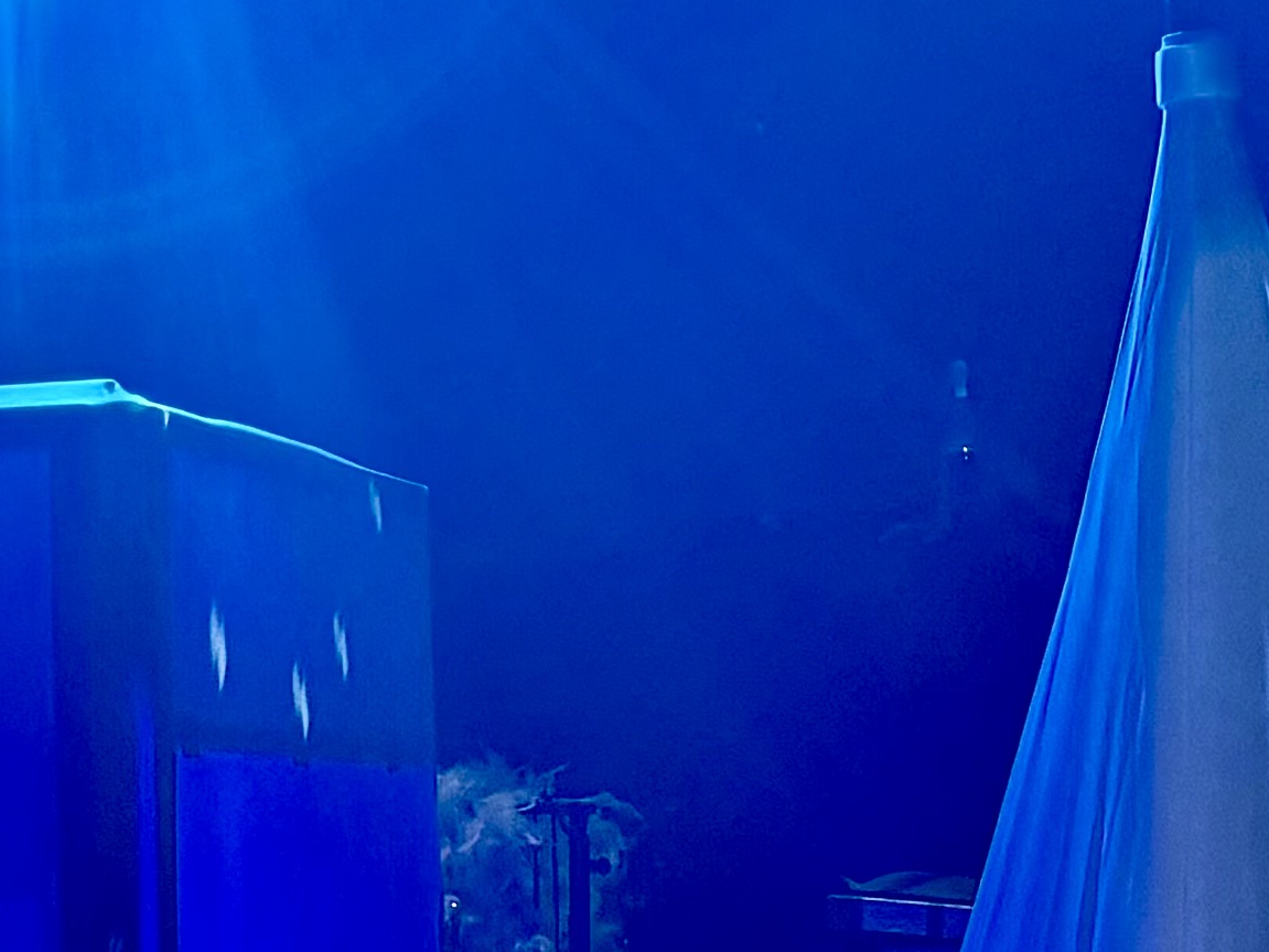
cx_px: -560
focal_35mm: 129
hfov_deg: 14.4
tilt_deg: +3.1
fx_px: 4729
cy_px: 584
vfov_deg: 11.5
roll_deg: +0.2
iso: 125
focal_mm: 5.96
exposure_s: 1/49
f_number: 1.6
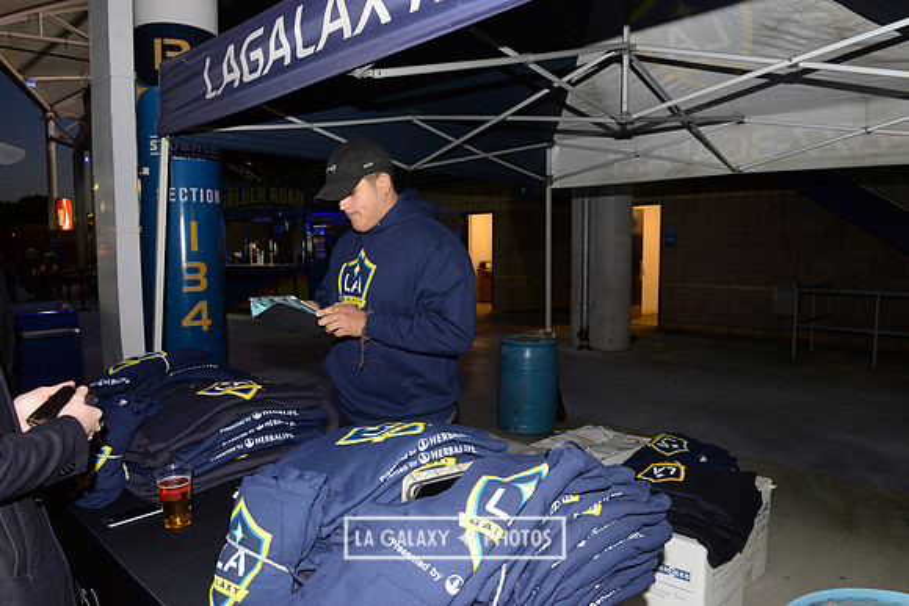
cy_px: 303
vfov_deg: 53.2
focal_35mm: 24
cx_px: 454
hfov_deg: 73.7
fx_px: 606
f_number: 10
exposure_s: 1/60
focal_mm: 24
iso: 3200
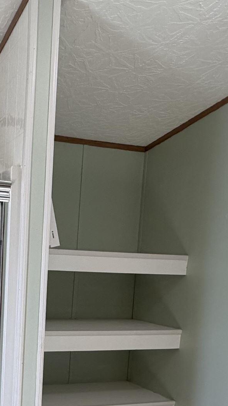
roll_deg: -2.3
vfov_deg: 43.2
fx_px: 483
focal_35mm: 45
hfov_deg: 25.4
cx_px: 5
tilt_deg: -5.4
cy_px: 330
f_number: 2.2
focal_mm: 2.22
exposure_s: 1/120
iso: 100
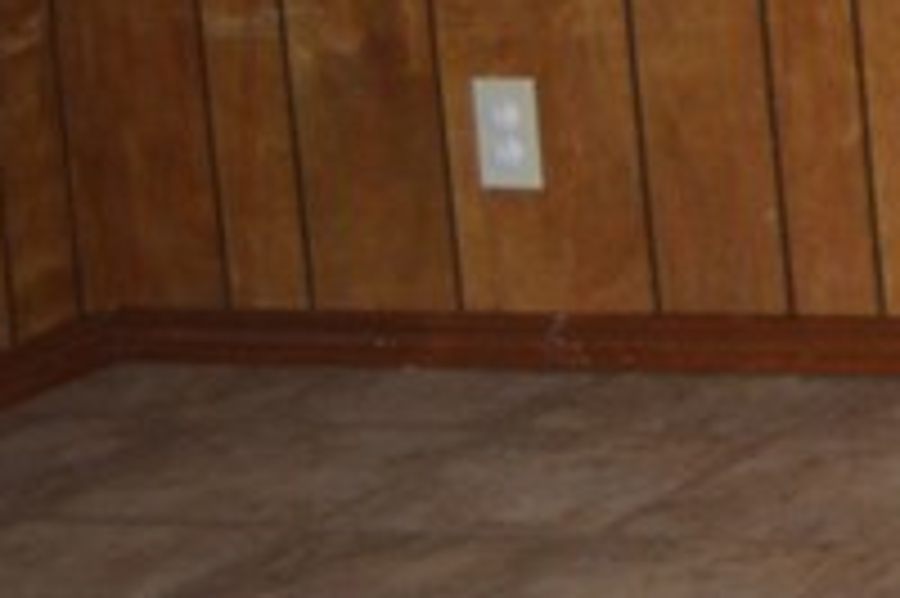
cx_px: 2086
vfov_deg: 6.8
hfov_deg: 9.5
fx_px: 4896
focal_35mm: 196
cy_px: -585
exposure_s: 1/125
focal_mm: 24
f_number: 4
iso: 360
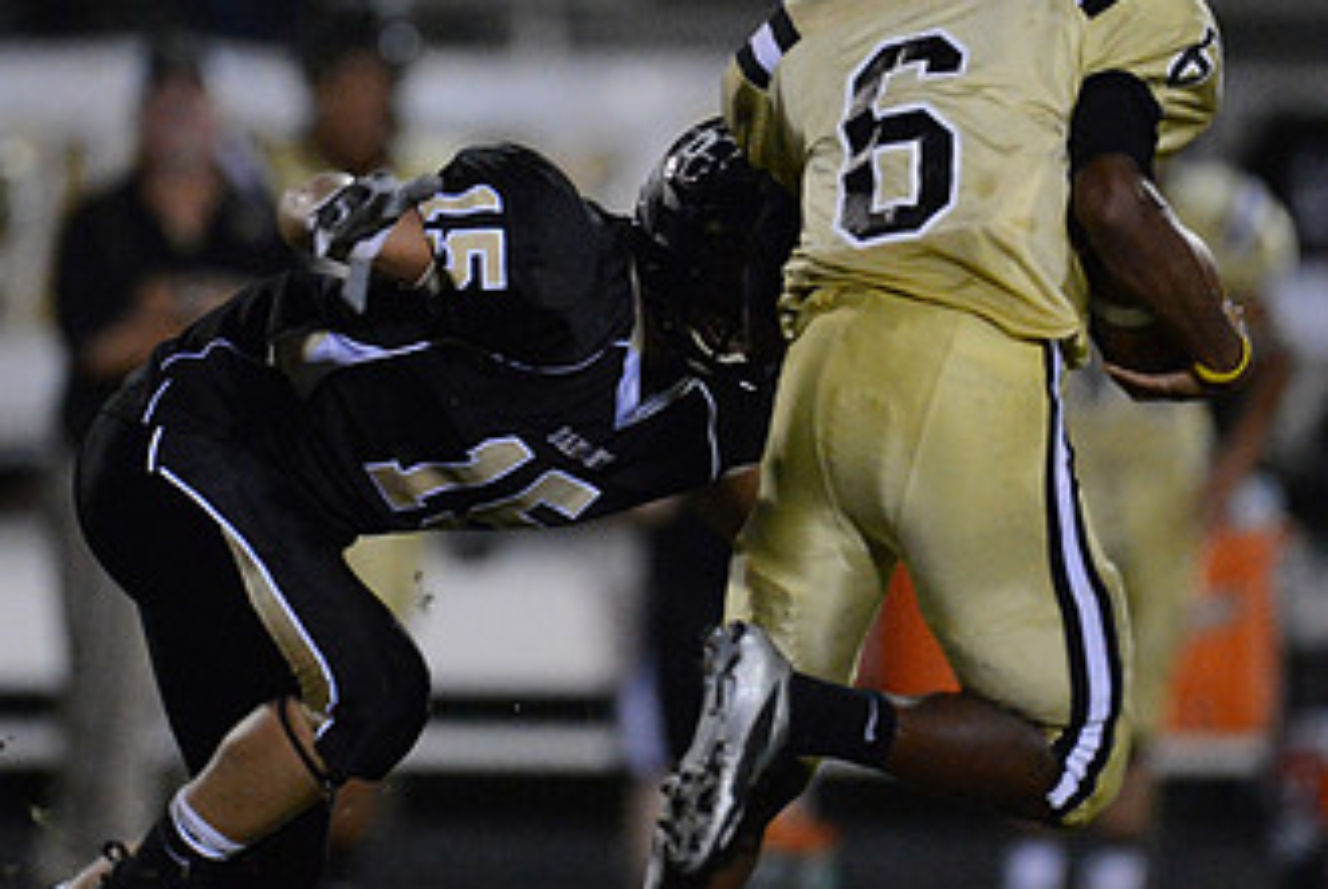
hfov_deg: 2.9
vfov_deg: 2.0
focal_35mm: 702
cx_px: 680
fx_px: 25930
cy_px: 481
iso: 12800
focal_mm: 400
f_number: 2.8
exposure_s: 1/800
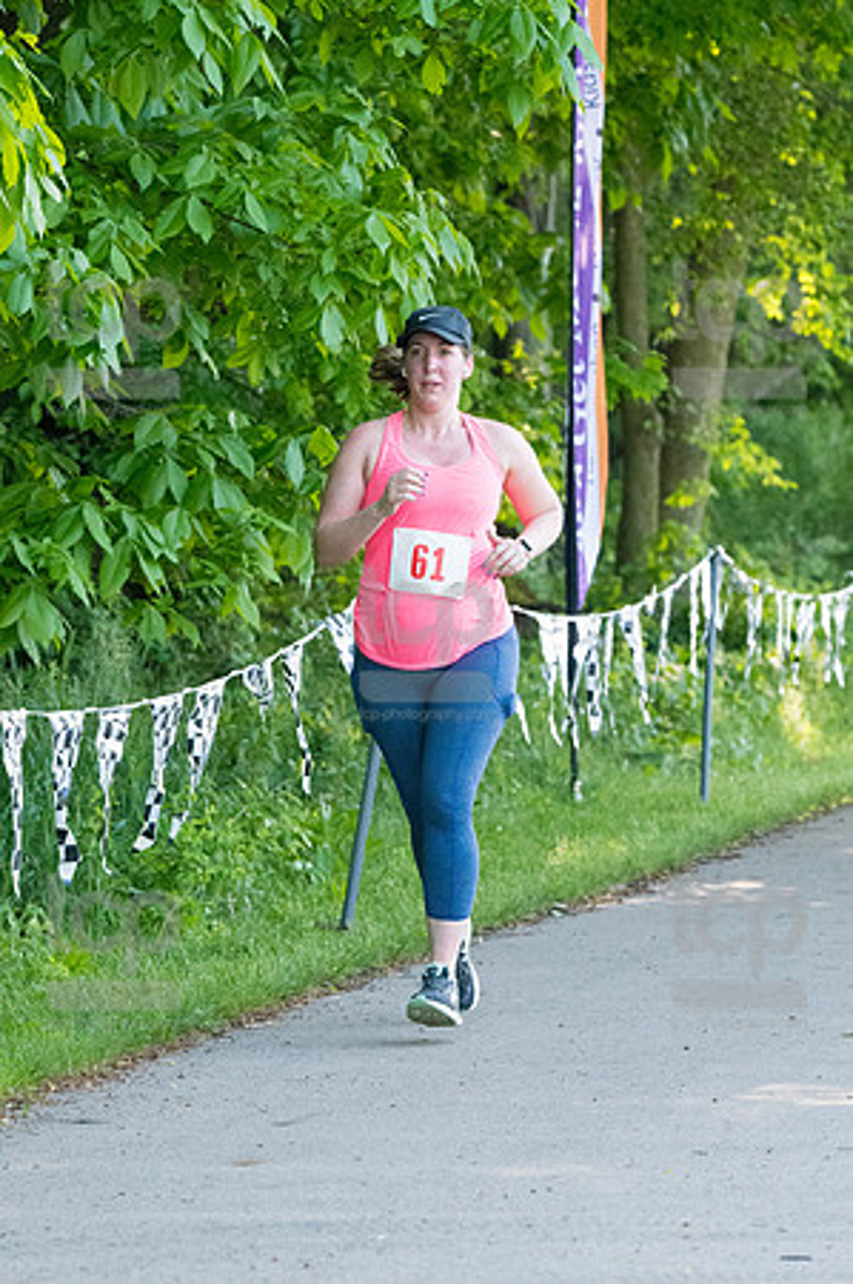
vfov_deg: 9.2
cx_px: 426
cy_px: 642
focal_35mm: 225
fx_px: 8015
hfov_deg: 6.1
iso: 4000
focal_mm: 150
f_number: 5.6
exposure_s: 1/1600
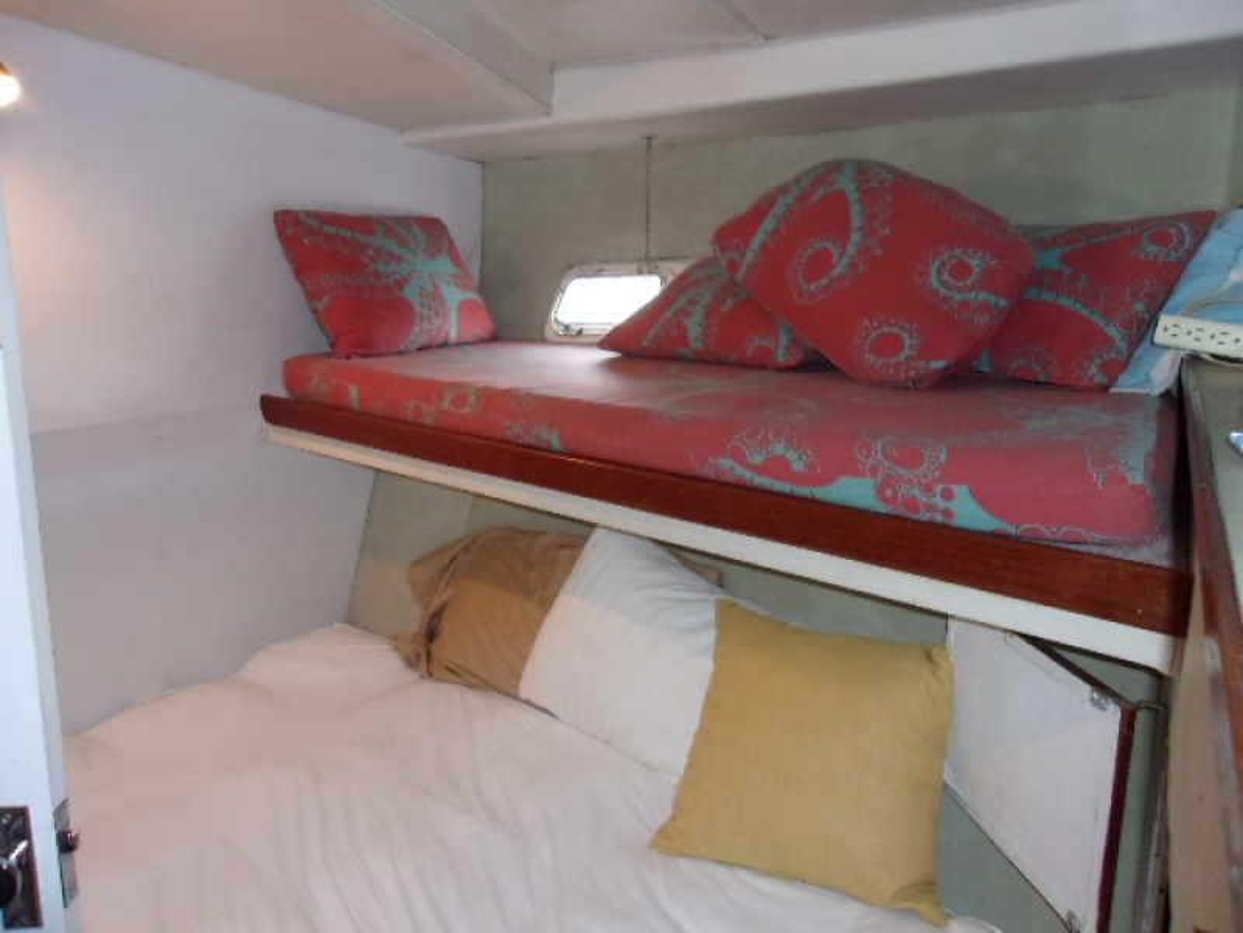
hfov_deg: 65.3
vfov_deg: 51.4
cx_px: 622
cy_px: 466
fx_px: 970
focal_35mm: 27
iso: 200
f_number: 3
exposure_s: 1/34
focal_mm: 4.9
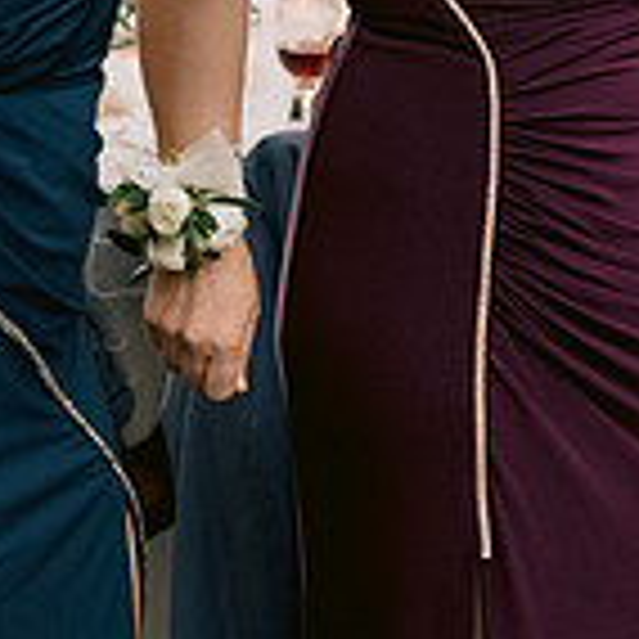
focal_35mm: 174
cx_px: 486
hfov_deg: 10.0
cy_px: -34
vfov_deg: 10.0
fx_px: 3634
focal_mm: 50
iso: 1250
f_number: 2.8
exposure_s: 1/125
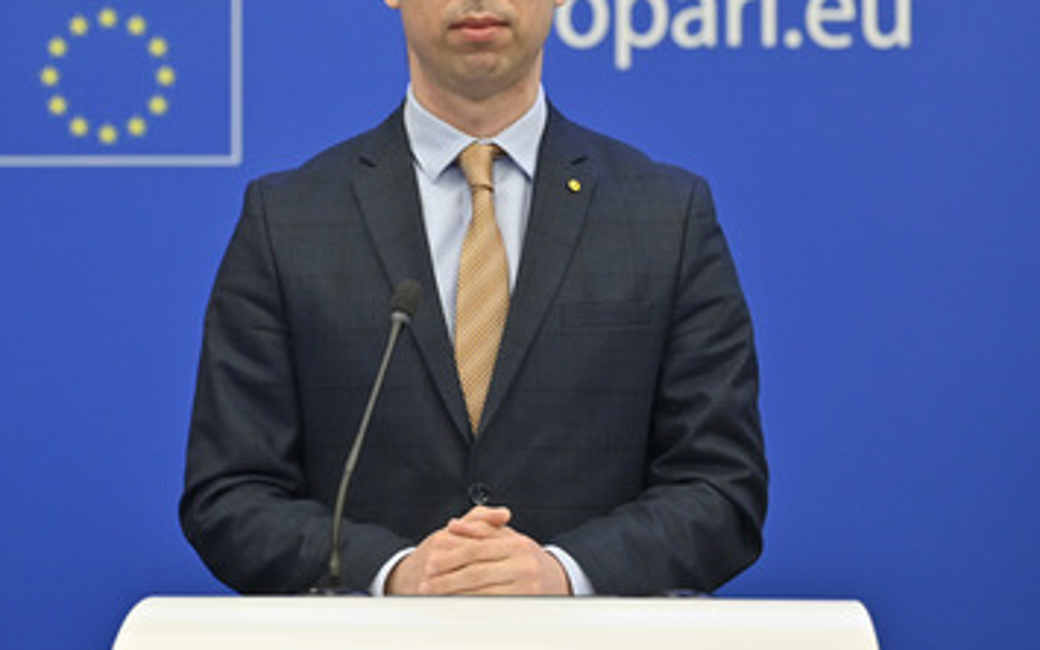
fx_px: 4762
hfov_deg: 12.5
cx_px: 489
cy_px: 217
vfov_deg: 7.8
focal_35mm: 168
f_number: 2.8
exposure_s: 1/400
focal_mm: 130
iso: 1600
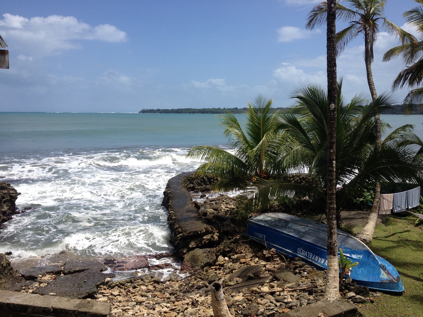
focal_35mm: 35
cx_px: 212
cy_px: 158
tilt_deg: -9.8
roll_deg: -0.2
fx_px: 428
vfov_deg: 40.7
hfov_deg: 52.6
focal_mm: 4.28
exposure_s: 1/2632
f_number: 2.4
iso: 50
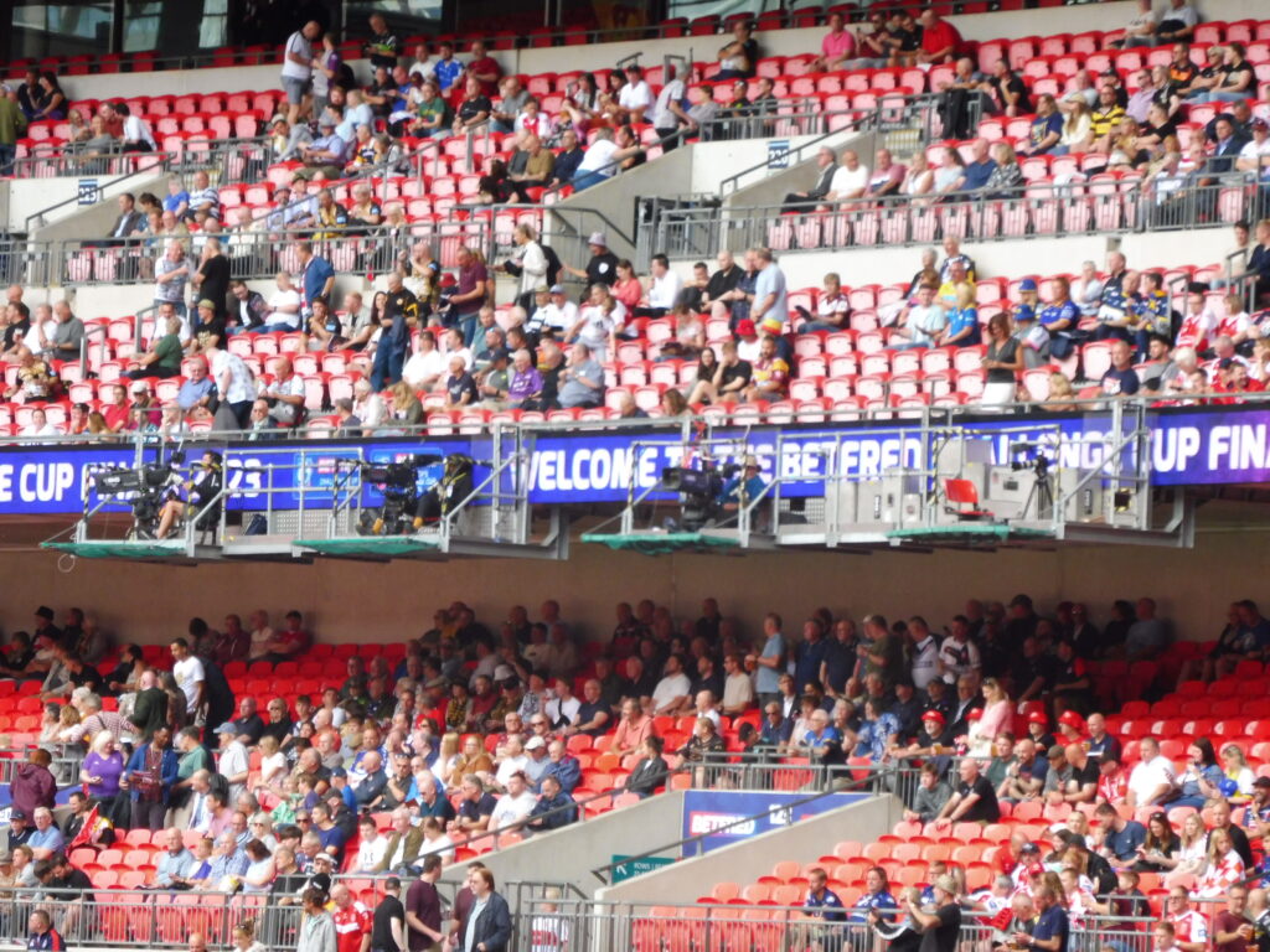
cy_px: 476
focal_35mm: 289
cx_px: 635
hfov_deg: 6.9
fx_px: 10603
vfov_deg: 5.1
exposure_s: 1/125
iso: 400
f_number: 5.9
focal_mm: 51.5
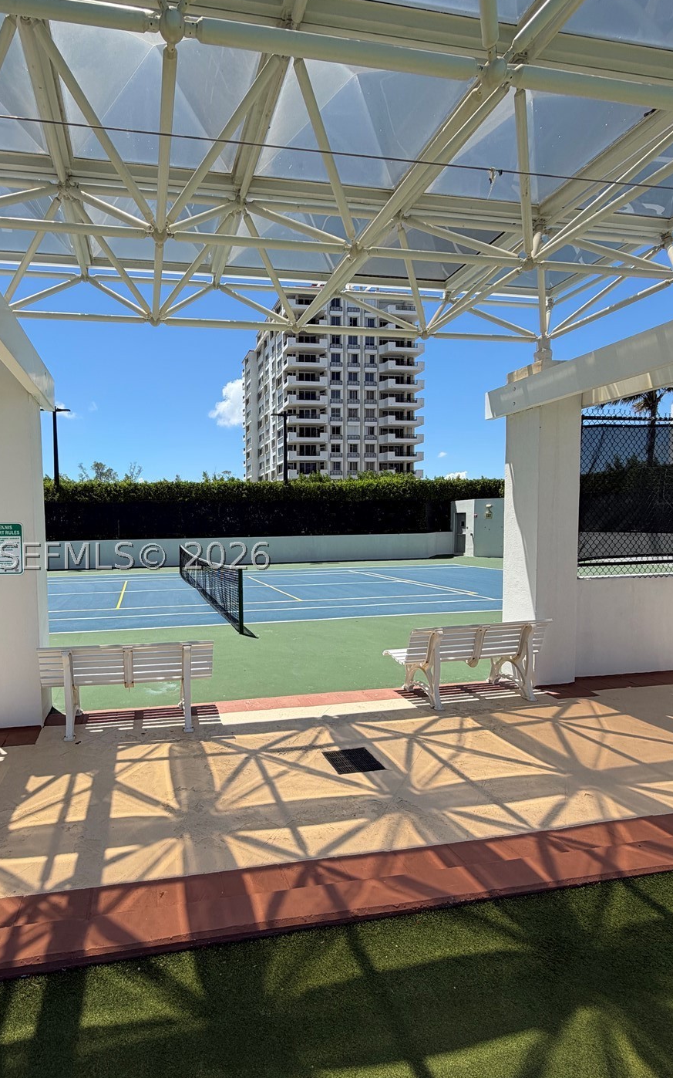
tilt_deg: -4.4
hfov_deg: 66.2
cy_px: 556
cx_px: 225
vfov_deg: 94.3
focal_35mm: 17
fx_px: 499
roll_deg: +0.6
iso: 20
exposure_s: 1/770
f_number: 2.2
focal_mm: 2.22
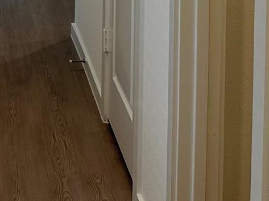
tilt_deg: -2.0
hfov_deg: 18.8
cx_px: 59
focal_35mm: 104
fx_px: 808
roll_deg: -0.7
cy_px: -209
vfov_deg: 12.4
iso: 80
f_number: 1.78
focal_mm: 6.86
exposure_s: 1/120
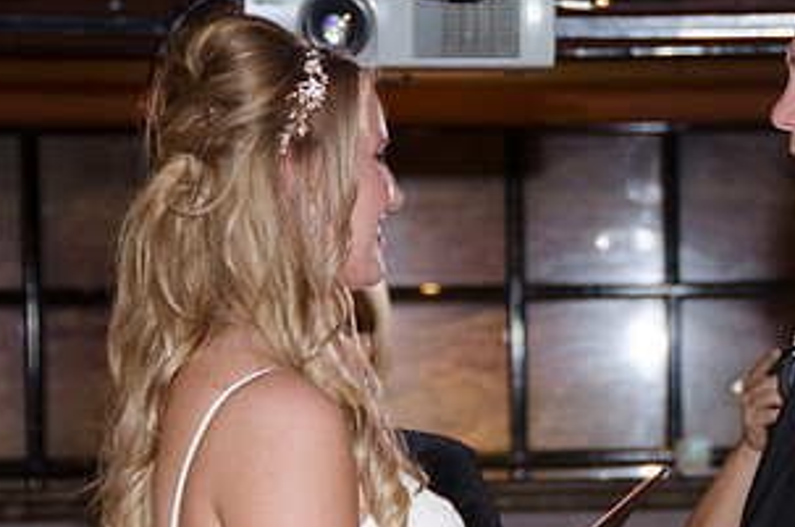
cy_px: 346
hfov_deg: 9.6
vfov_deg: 6.4
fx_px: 4740
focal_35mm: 215
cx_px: 677
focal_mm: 75
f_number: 5.6
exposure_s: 1/60
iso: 400
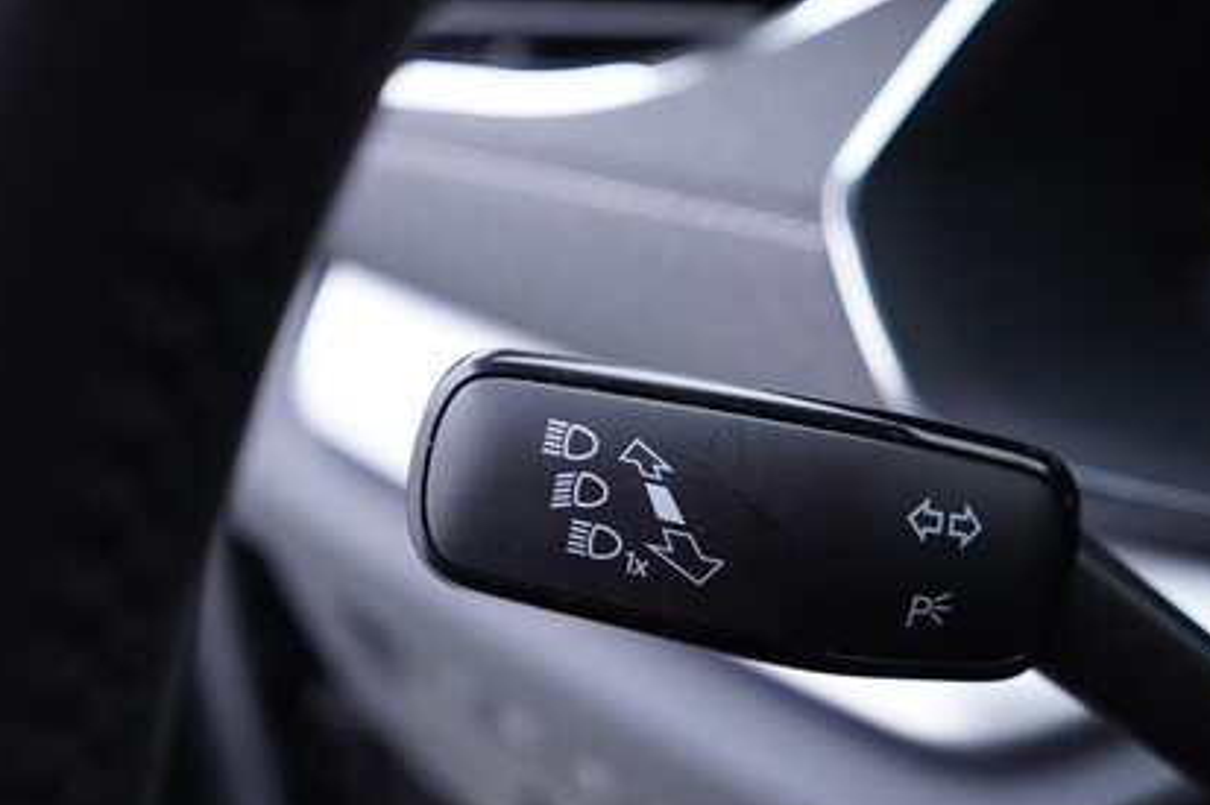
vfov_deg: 28.0
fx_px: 1613
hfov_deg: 41.0
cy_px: 487
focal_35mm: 48
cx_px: 694
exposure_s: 1/40
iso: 250
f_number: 2.8
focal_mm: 24
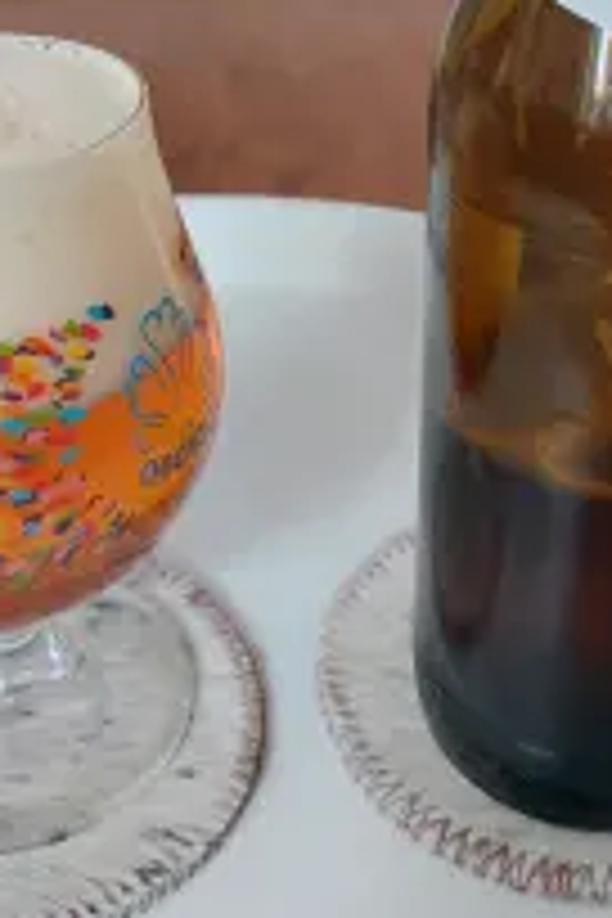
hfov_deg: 27.5
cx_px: 292
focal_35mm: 49
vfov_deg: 38.3
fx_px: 1249
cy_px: 140
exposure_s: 1/50
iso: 400
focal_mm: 5.23
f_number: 1.8
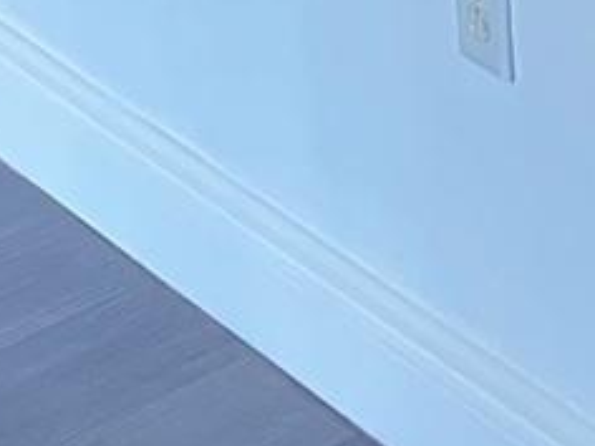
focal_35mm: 176
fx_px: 3025
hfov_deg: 9.0
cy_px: -1043
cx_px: 1815
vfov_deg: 7.2
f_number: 1.5
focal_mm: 5.7
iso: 200
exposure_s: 1/60
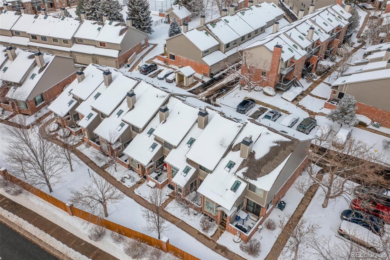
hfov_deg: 65.5
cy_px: 130
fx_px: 303
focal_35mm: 28
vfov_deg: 46.4
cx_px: 195
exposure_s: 1/160
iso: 100
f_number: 4.5
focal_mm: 10.26
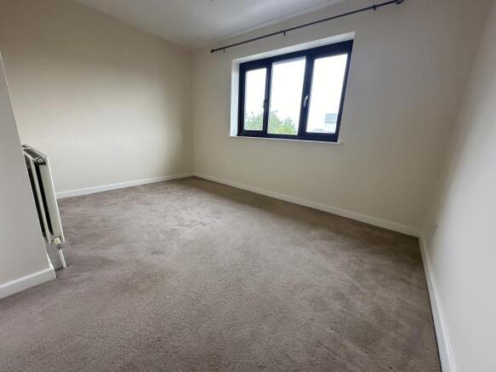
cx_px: 248
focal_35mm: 14
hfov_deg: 102.1
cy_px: 186
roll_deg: -2.2
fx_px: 201
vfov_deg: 85.7
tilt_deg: -14.1
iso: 160
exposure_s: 1/99
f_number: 2.2
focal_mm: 2.22
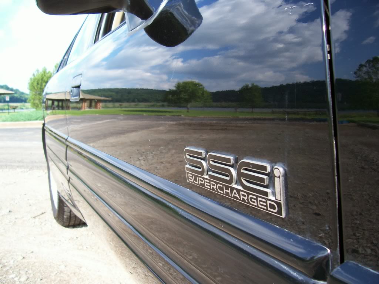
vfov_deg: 41.8
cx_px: 190
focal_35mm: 34
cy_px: 142
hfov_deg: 54.0
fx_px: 372
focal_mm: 5.6
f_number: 2.7
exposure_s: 1/385
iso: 80
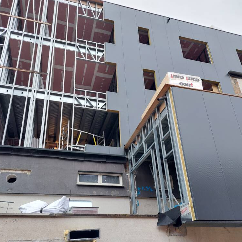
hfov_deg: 55.6
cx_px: 121
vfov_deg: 55.1
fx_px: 229
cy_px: 149
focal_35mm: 29
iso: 80
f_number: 1.8
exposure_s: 1/100
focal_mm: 5.23
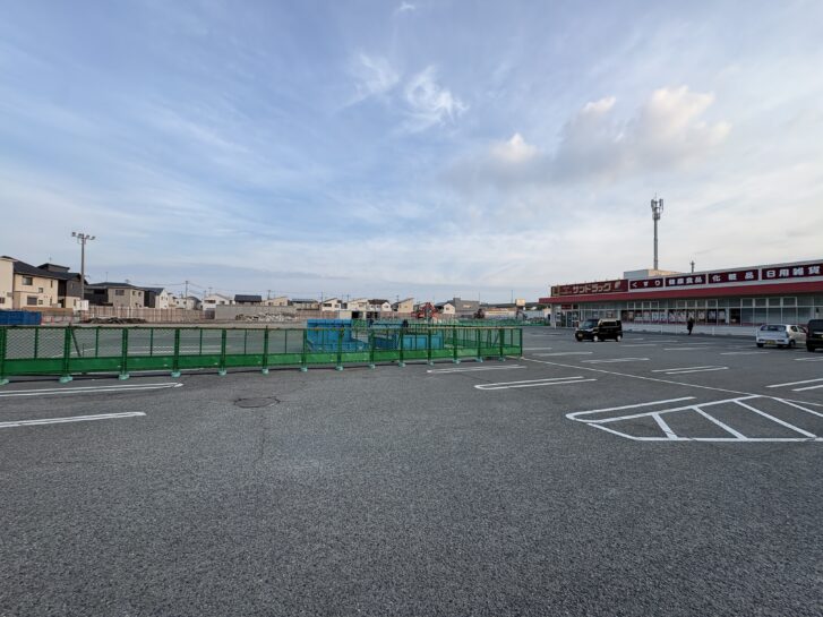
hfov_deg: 102.1
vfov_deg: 85.7
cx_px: 412
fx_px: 333
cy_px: 308
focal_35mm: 14
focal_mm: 2.22
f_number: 2.2
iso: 40
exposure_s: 1/495
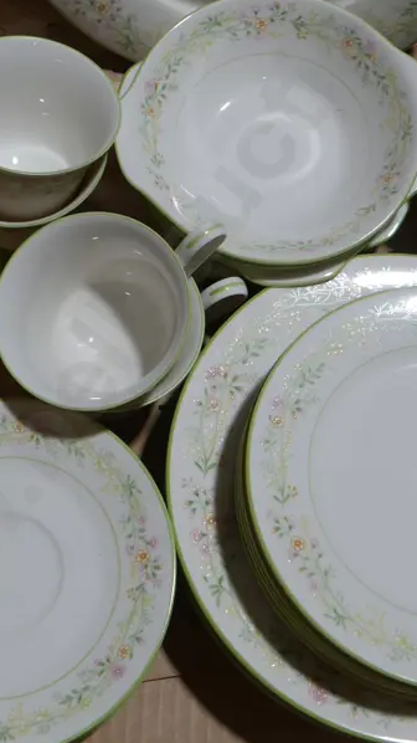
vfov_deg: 36.4
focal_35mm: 56
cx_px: 233
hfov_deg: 21.4
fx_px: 1102
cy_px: 191
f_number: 4.5
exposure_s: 1/160
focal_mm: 15
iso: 200
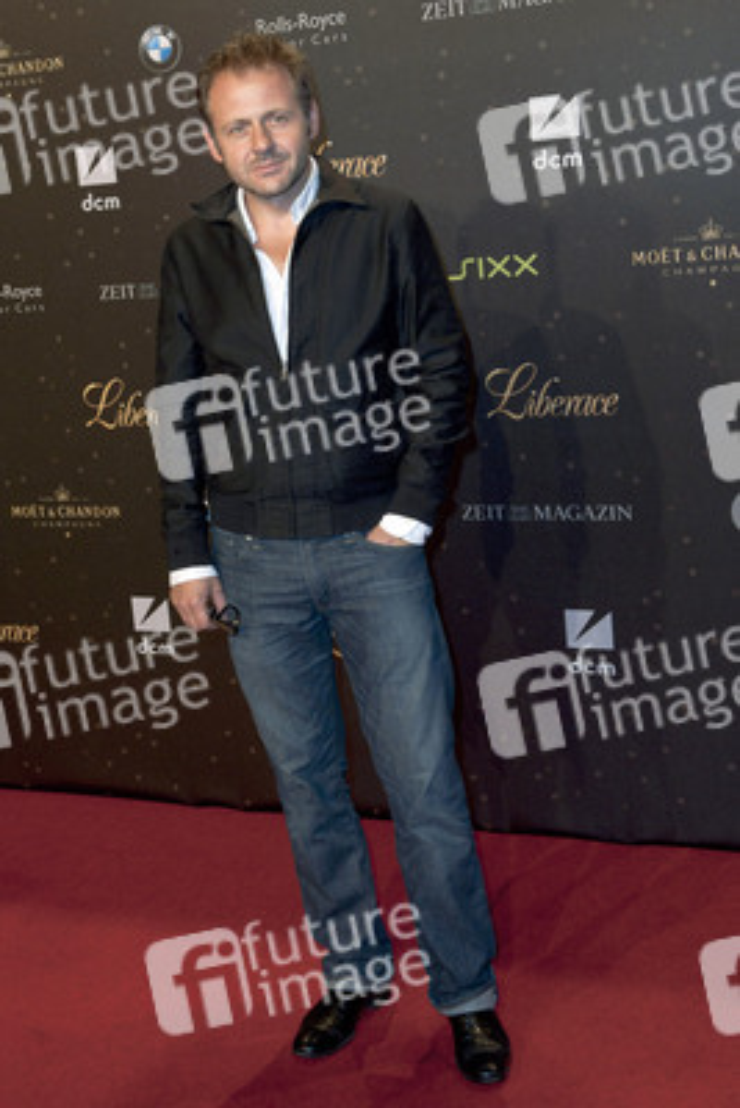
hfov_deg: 30.5
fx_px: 1355
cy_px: 554
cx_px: 370
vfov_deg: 44.5
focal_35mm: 44
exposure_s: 1/160
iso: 1250
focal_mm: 44
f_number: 6.3
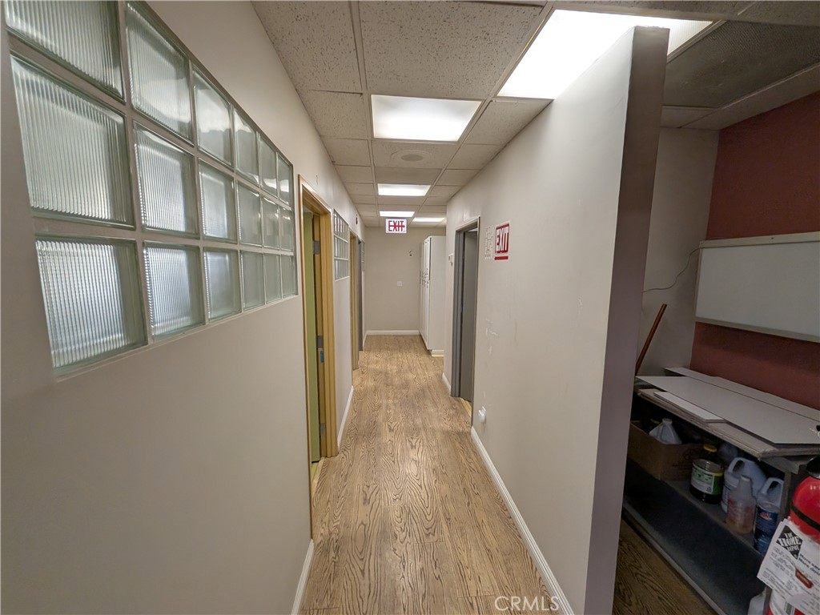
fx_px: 308
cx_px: 410
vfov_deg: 89.9
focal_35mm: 13
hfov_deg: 106.2
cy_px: 308
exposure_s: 1/85.5
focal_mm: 1.54
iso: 108
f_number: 2.2
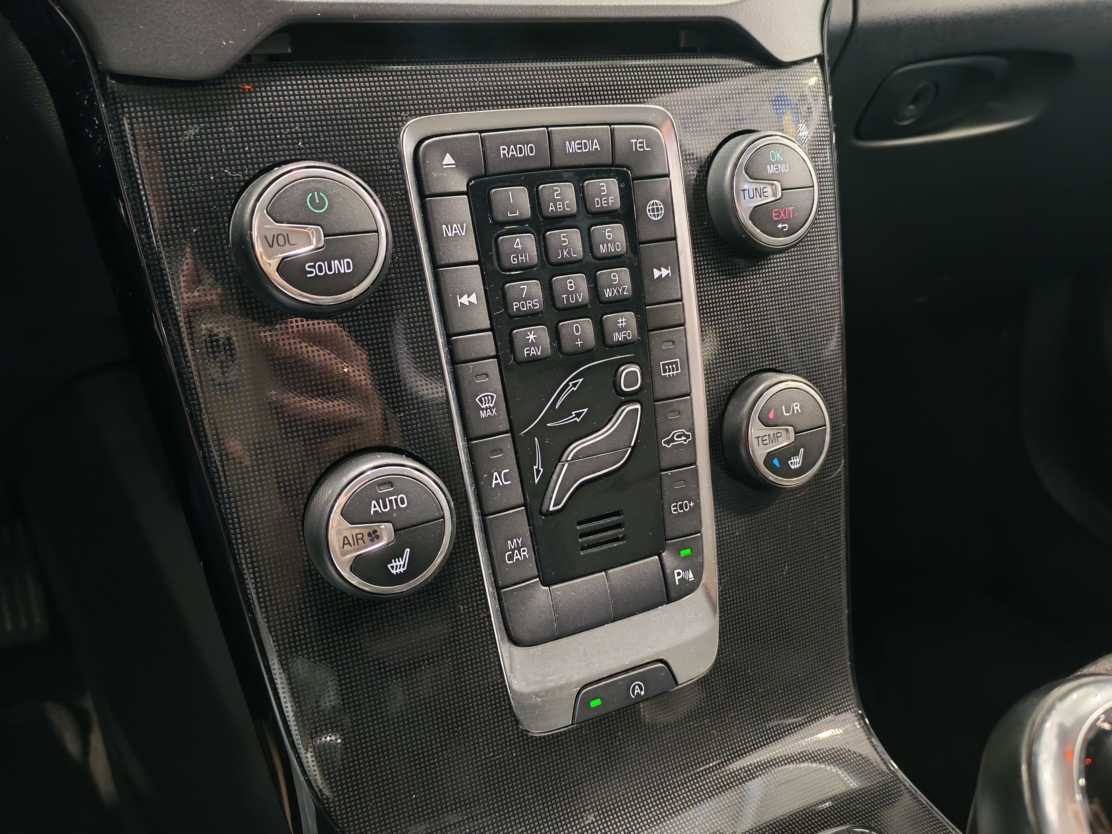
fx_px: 1028
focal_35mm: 32
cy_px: 417
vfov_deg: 44.2
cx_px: 556
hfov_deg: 56.8
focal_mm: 6.12
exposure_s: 1/33
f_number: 1.9
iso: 3200
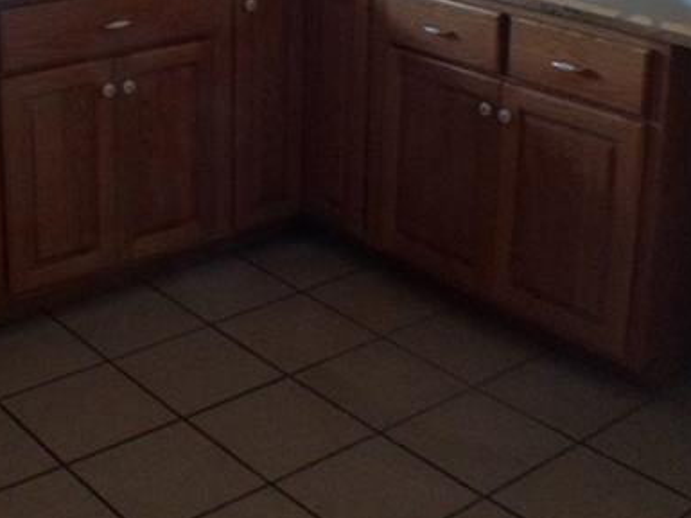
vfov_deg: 15.5
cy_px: -43
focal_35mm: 93
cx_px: 210
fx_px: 1857
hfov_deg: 21.0
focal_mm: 4.28
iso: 200
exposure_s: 1/15
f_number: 2.4
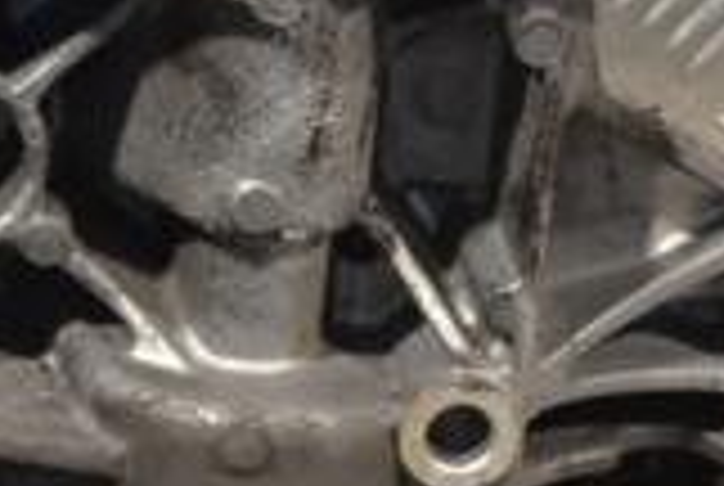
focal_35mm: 162
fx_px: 3261
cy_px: 140
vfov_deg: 8.5
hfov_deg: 12.7
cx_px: 324
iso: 400
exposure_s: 1/60
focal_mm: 29
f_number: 4.5
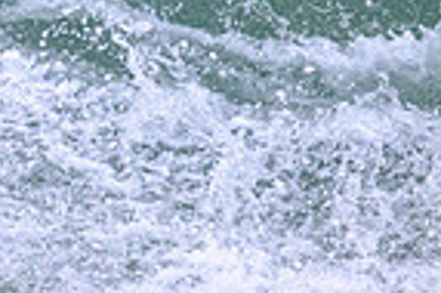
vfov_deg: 0.6
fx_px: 30308
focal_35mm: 2477
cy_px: -150
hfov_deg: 0.8
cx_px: -361
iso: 3200
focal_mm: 610
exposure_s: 1/1600
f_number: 11
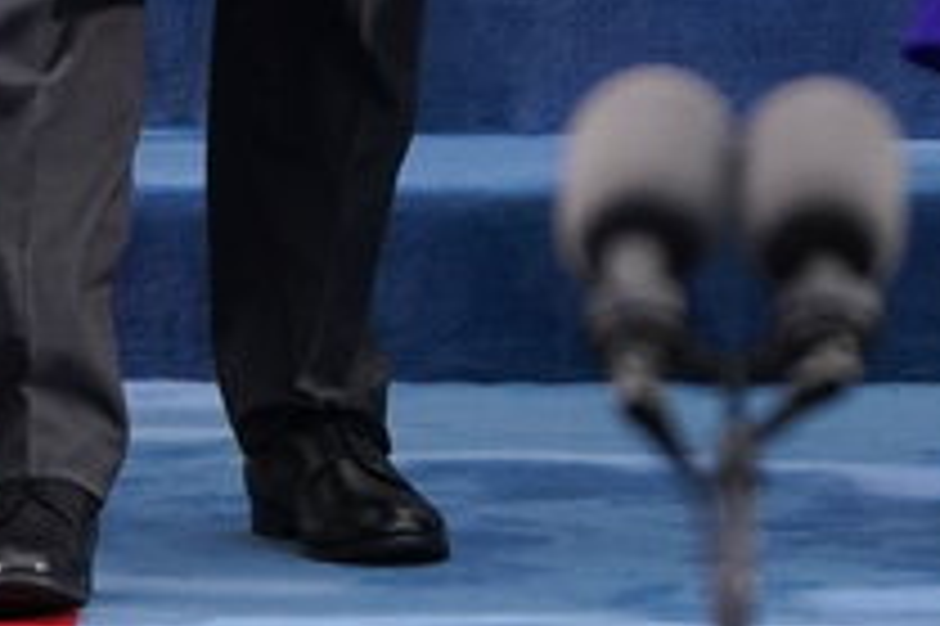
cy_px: -669
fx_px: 62120
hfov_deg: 0.9
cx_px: 720
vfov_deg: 0.6
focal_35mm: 2381
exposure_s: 1/800
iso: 2500
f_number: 9
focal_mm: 486
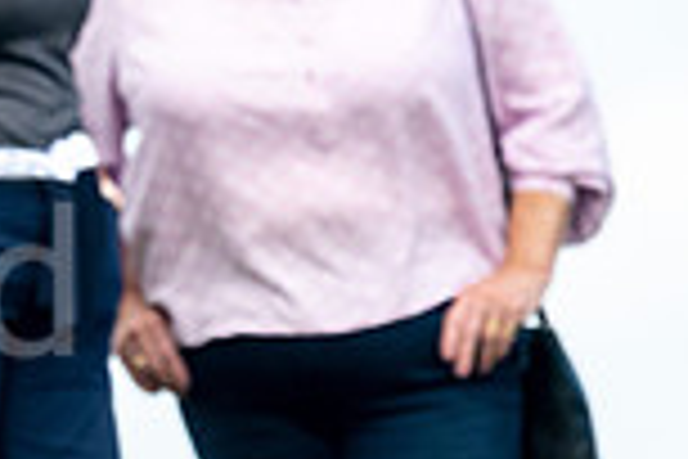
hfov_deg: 1.2
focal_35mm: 1710
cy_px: 324
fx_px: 32677
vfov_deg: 0.8
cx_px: -495
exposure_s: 1/800
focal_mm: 300
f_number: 5.6
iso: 200
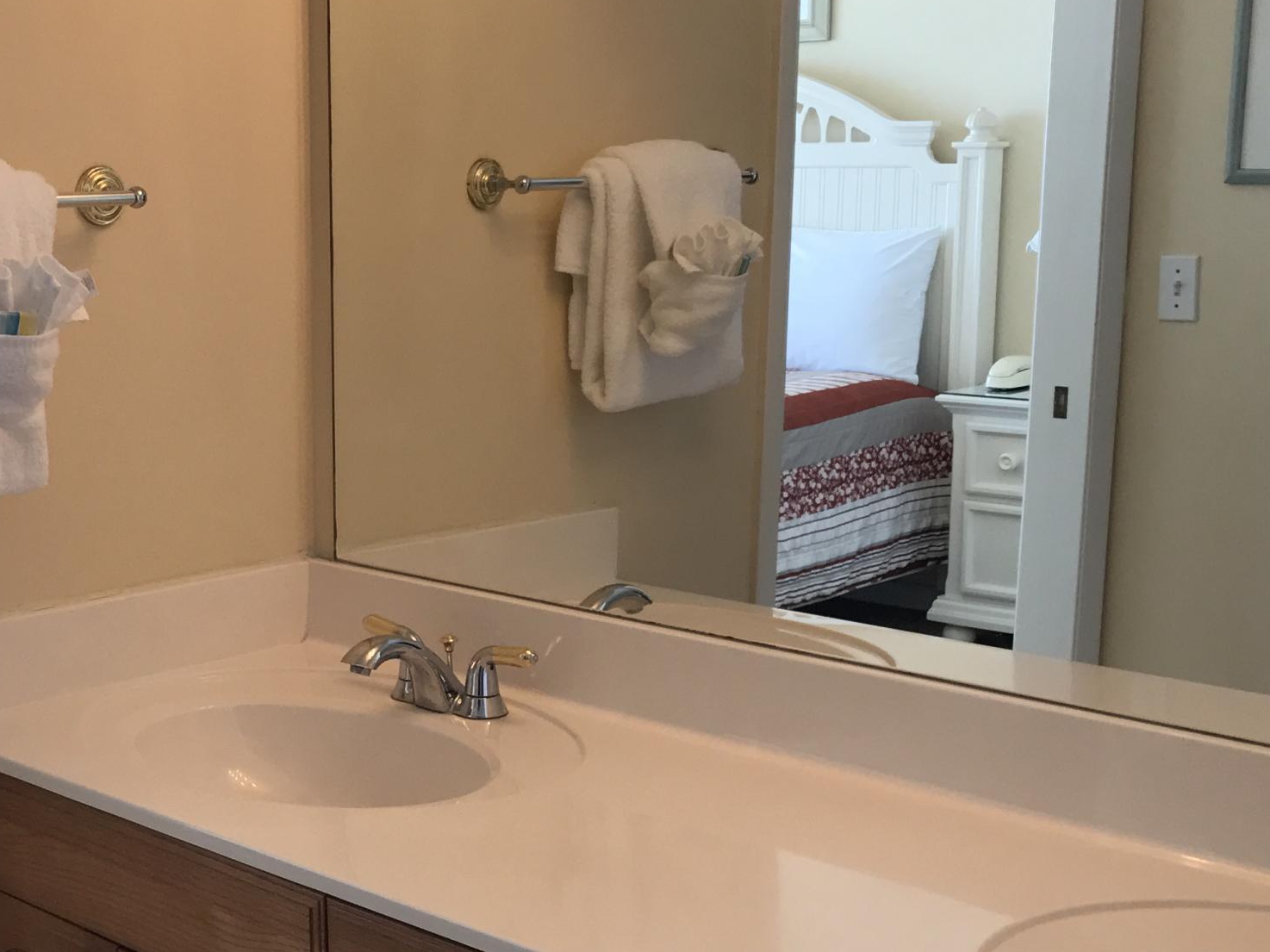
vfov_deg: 25.6
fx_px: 2091
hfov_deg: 33.2
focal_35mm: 57
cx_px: 330
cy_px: 600
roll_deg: +1.3
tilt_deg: -12.8
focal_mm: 3.99
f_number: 1.8
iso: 40
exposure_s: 1/120
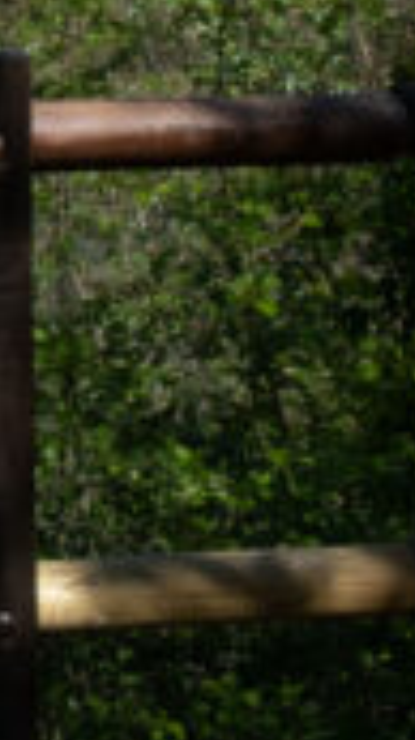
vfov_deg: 12.7
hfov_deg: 6.5
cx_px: -997
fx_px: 3197
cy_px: -252
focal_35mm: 163
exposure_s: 1/125
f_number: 14
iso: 200
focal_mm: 23
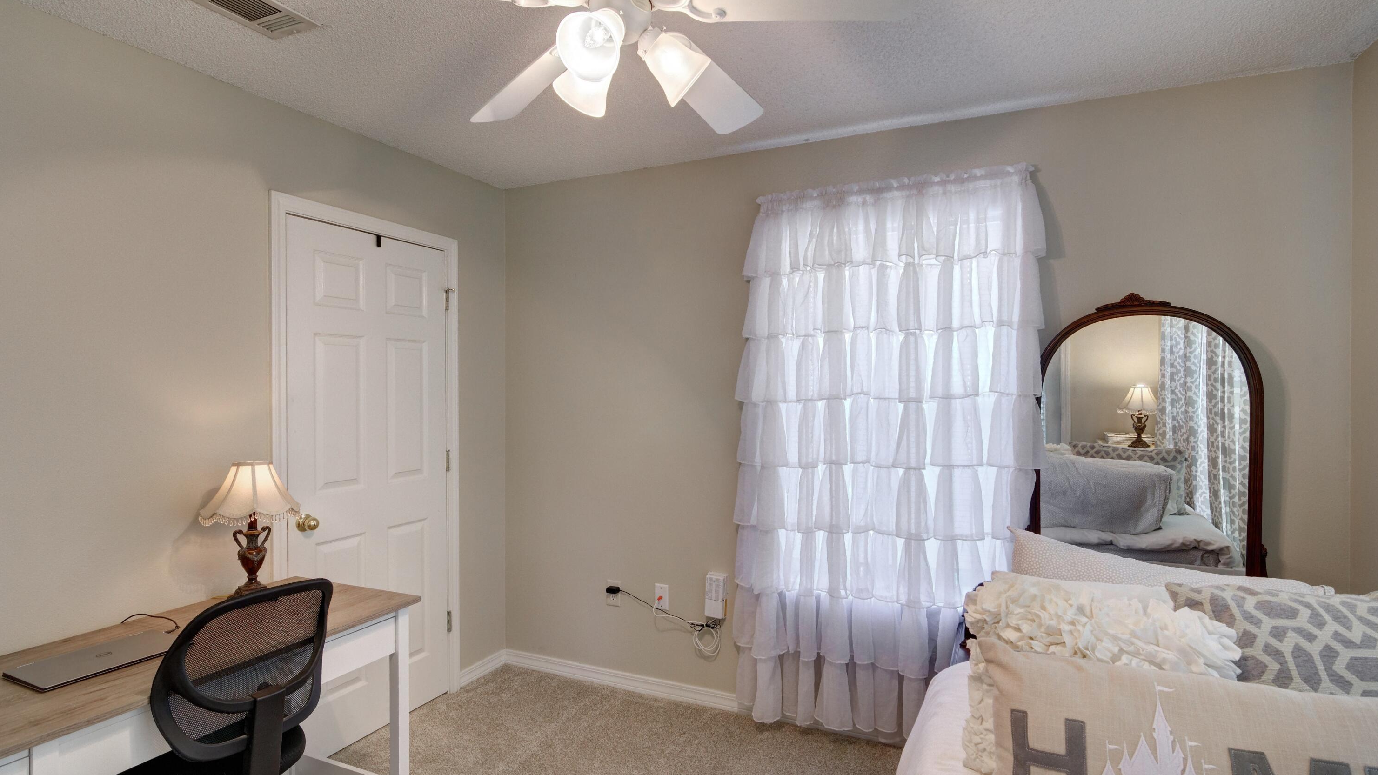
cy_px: 362
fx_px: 667
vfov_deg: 60.2
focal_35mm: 18
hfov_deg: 91.8
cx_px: 697
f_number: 9
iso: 400
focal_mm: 11.5
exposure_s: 1/30
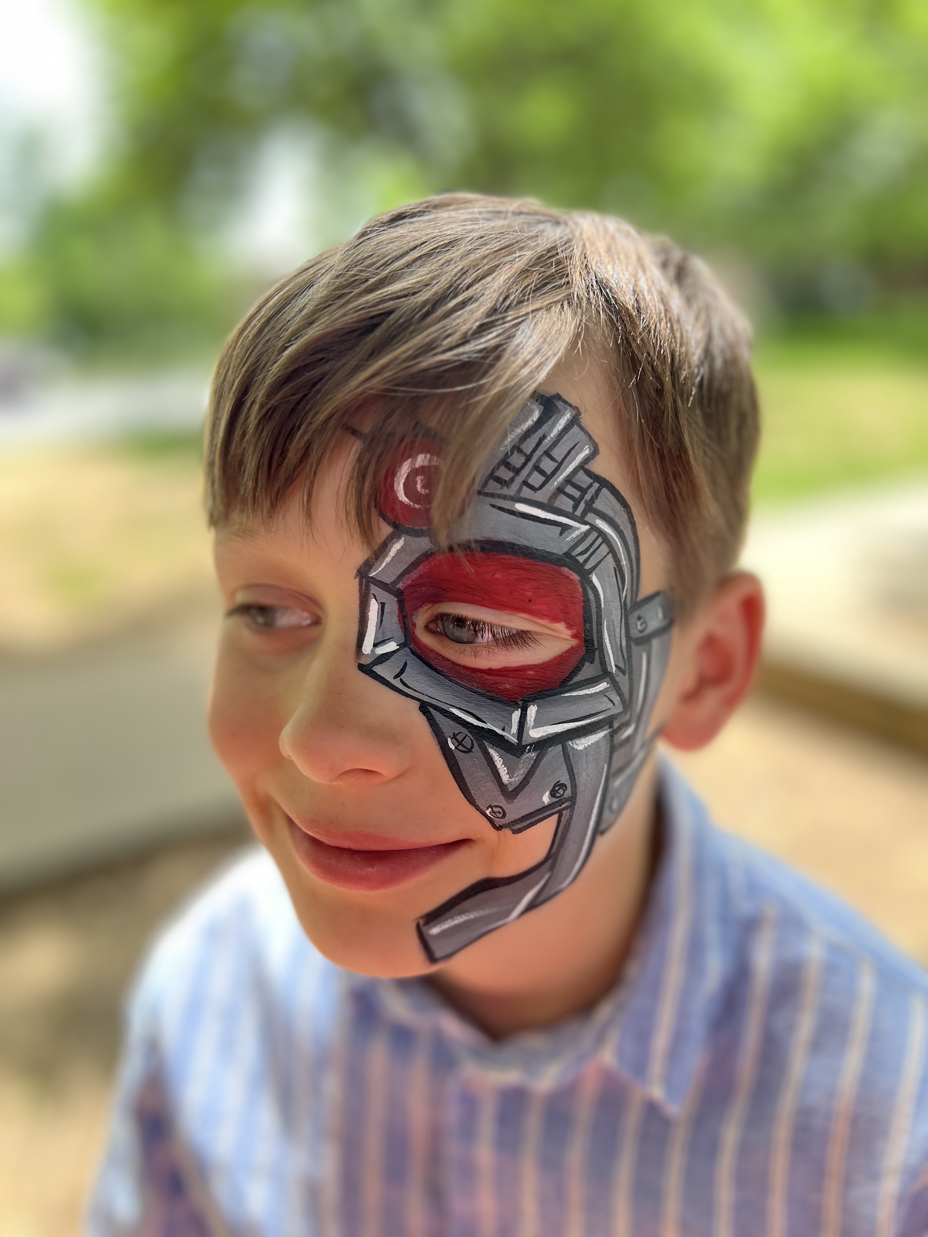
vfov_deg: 67.3
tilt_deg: -14.9
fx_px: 929
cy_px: 618
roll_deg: +2.8
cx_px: 464
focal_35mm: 26
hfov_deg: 53.1
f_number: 1.5
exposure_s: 1/342
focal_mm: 5.7
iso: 50
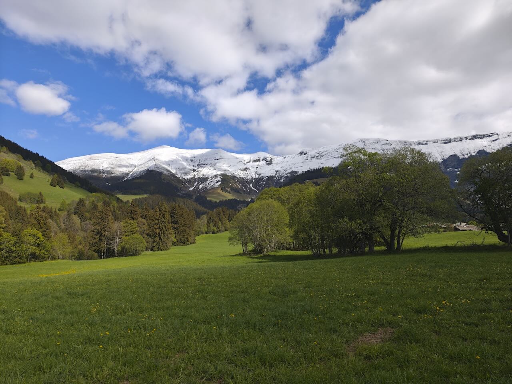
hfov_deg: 73.9
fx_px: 340
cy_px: 192
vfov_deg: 58.9
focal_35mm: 23
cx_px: 256
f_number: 1.63
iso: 50
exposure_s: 1/1452
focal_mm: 8.72
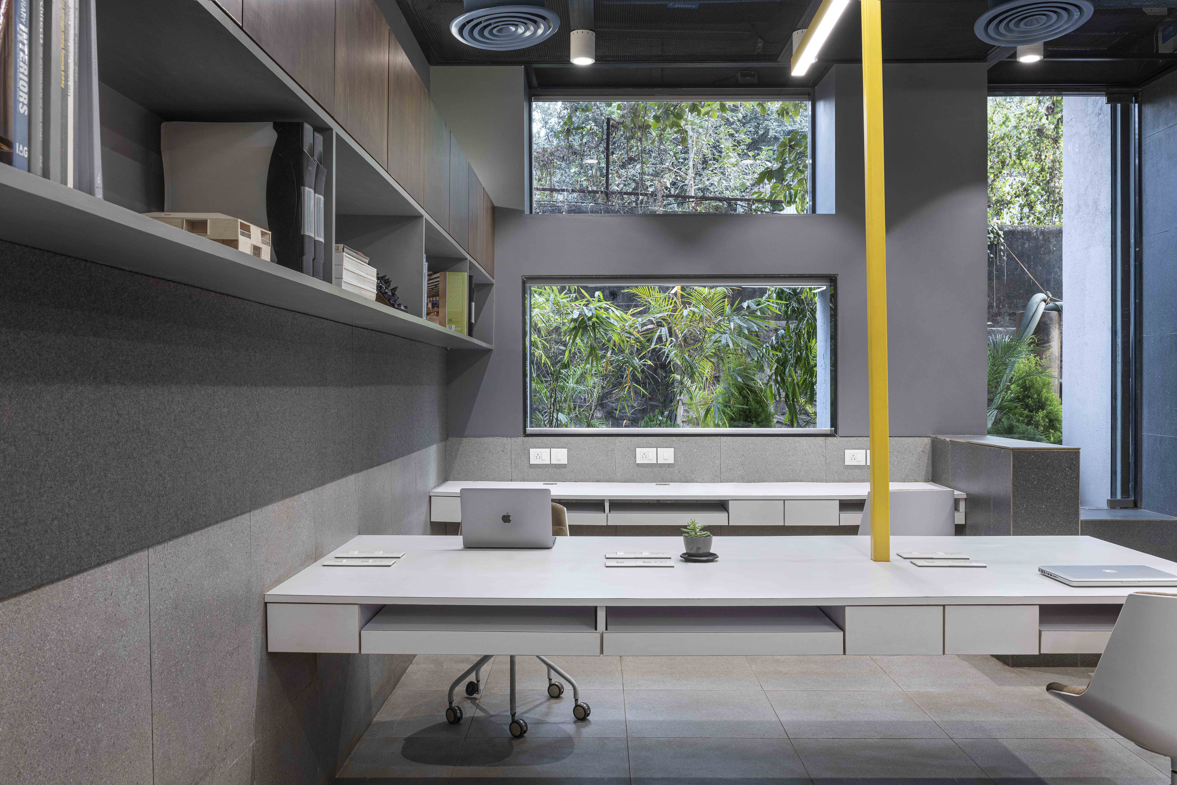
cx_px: 588
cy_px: 392
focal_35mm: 32
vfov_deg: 41.1
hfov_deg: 58.7
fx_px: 1046
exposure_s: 1/3
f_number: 14
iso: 200
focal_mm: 32
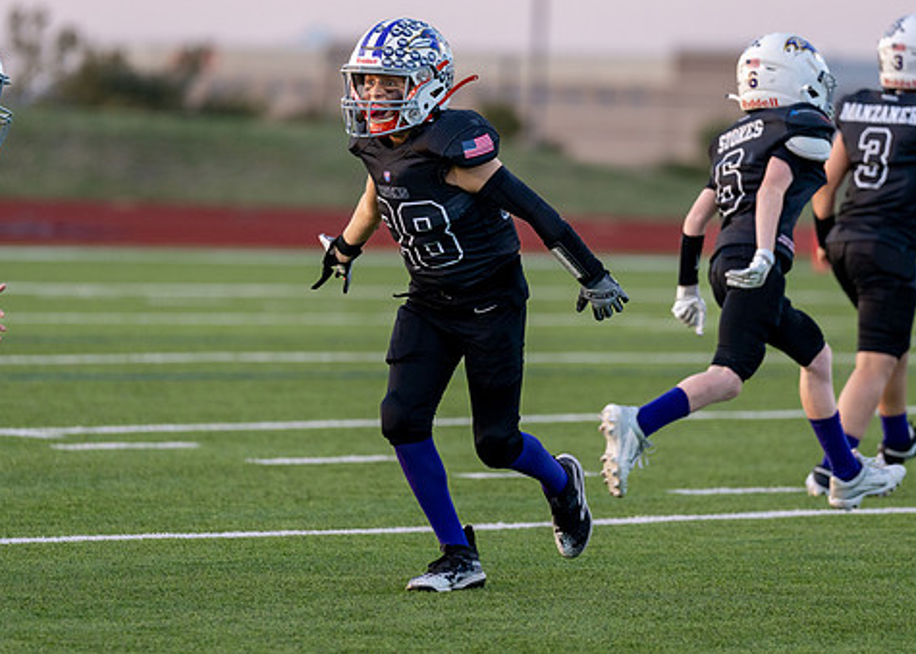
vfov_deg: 4.8
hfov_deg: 6.7
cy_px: 273
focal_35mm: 303
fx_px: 7880
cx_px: 492
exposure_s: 1/1250
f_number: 2.8
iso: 500
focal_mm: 200
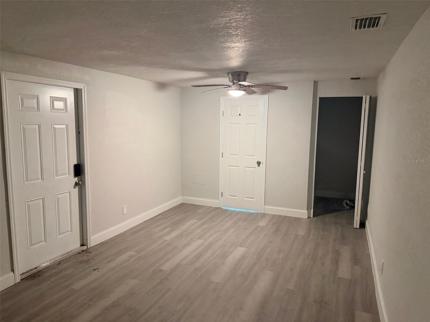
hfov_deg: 71.6
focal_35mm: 24
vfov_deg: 56.8
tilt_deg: -7.8
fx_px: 298
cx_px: 215
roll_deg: -0.1
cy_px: 161
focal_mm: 6.76
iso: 800
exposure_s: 1/60
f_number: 1.78
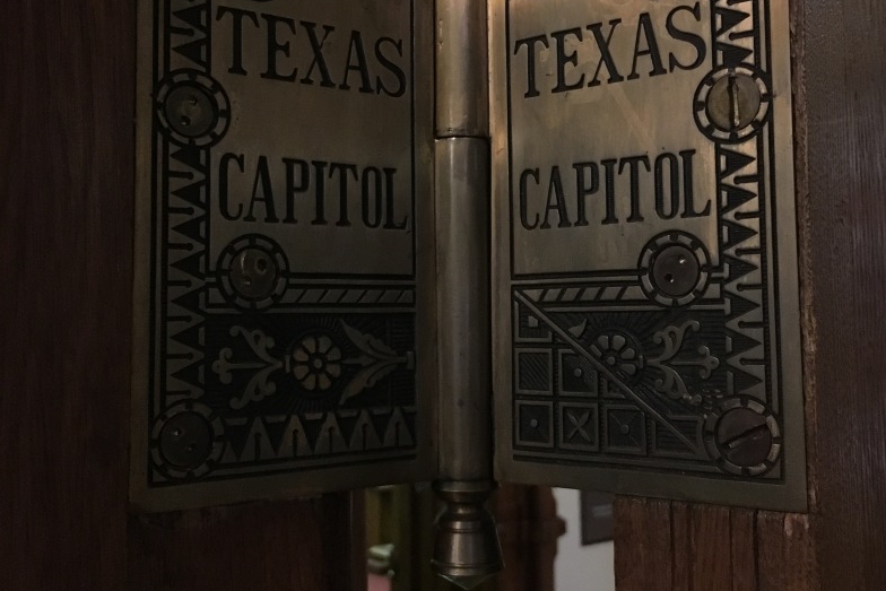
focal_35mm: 41
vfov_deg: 32.6
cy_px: 243
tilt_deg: +3.6
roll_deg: +0.5
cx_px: 451
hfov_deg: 47.4
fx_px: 1009
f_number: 2.2
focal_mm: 4.15
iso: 250
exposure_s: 1/15
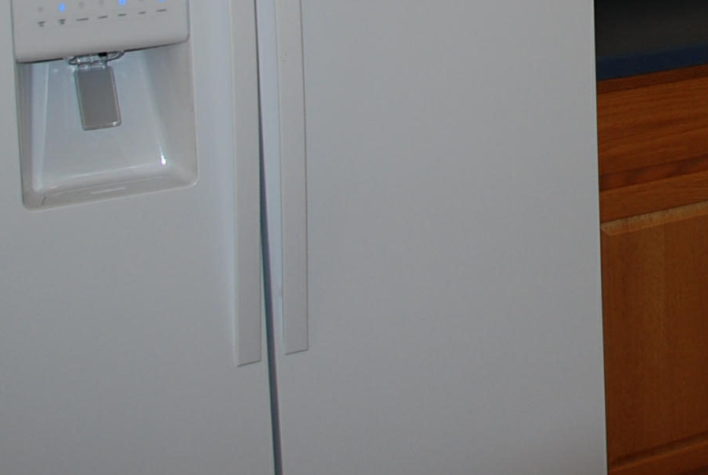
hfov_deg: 21.7
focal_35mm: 87
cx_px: 836
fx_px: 1714
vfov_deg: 14.7
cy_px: -243
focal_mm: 18
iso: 200
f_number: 3.5
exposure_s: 1/60
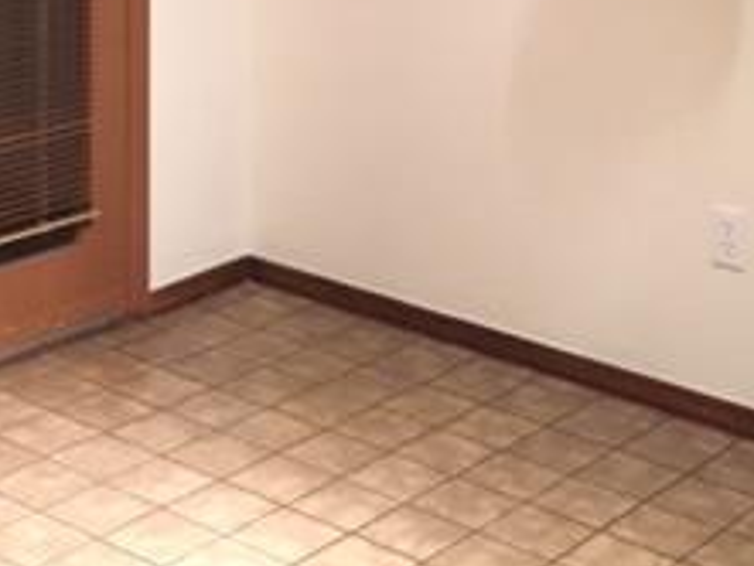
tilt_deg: -7.7
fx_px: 1831
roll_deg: -0.4
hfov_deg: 23.2
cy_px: -218
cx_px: 266
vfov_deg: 16.4
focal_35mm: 84
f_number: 2.2
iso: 250
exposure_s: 1/20
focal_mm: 4.15
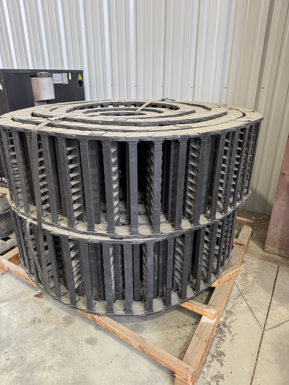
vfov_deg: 71.6
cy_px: 192
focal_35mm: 24
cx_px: 144
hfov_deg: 56.8
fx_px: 267
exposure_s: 1/60
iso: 125
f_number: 1.78
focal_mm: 6.76
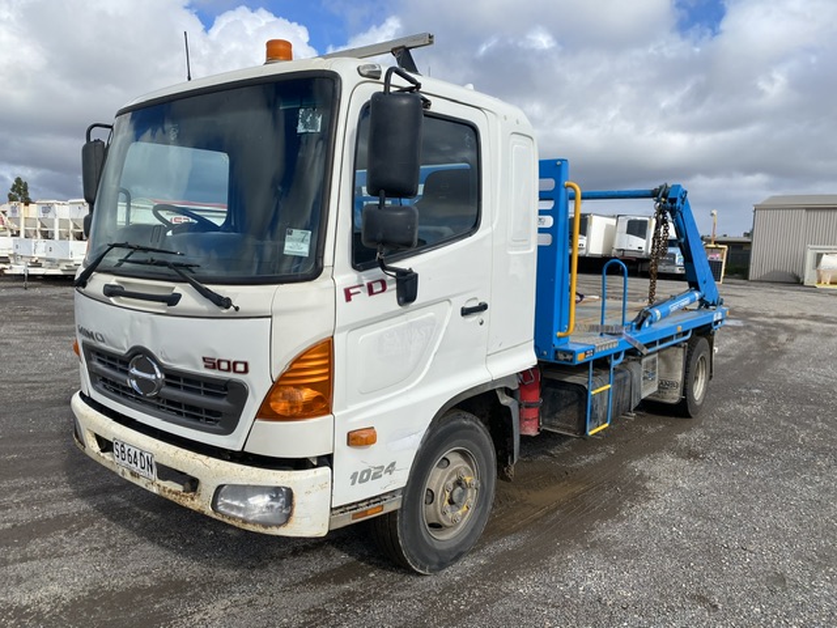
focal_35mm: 26
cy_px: 314
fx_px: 629
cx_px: 418
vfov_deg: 53.1
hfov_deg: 67.3
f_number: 1.8
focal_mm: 4.25
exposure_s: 1/3497
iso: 32
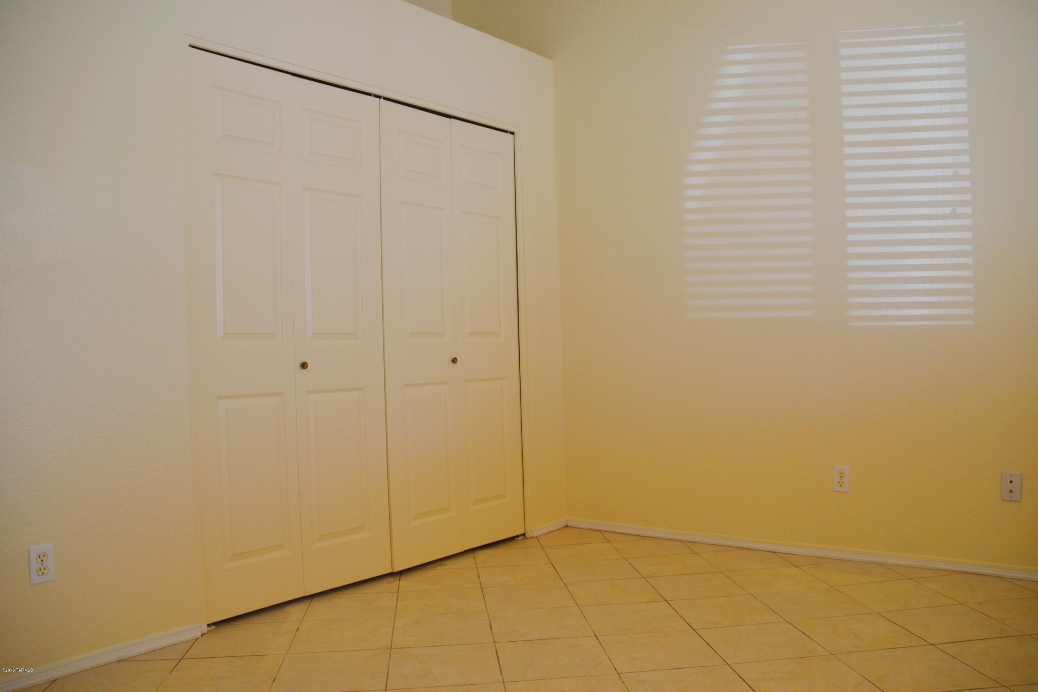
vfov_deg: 43.6
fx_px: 865
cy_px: 346
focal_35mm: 30
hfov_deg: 61.9
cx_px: 519
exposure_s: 1/60
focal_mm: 20
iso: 400
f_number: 4
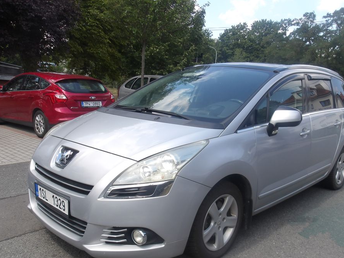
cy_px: 148
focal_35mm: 31
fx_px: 308
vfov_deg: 45.3
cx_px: 189
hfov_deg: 58.2
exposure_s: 1/578
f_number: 3
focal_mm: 4.9
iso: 100
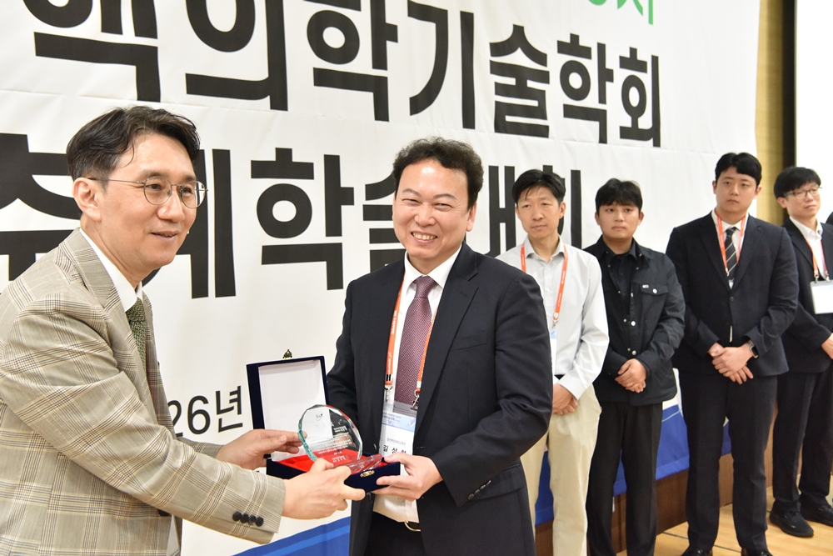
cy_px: 278
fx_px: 972
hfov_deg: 46.4
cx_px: 416
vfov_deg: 31.9
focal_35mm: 42
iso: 6400
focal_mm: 42
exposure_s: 1/160
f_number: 5.6
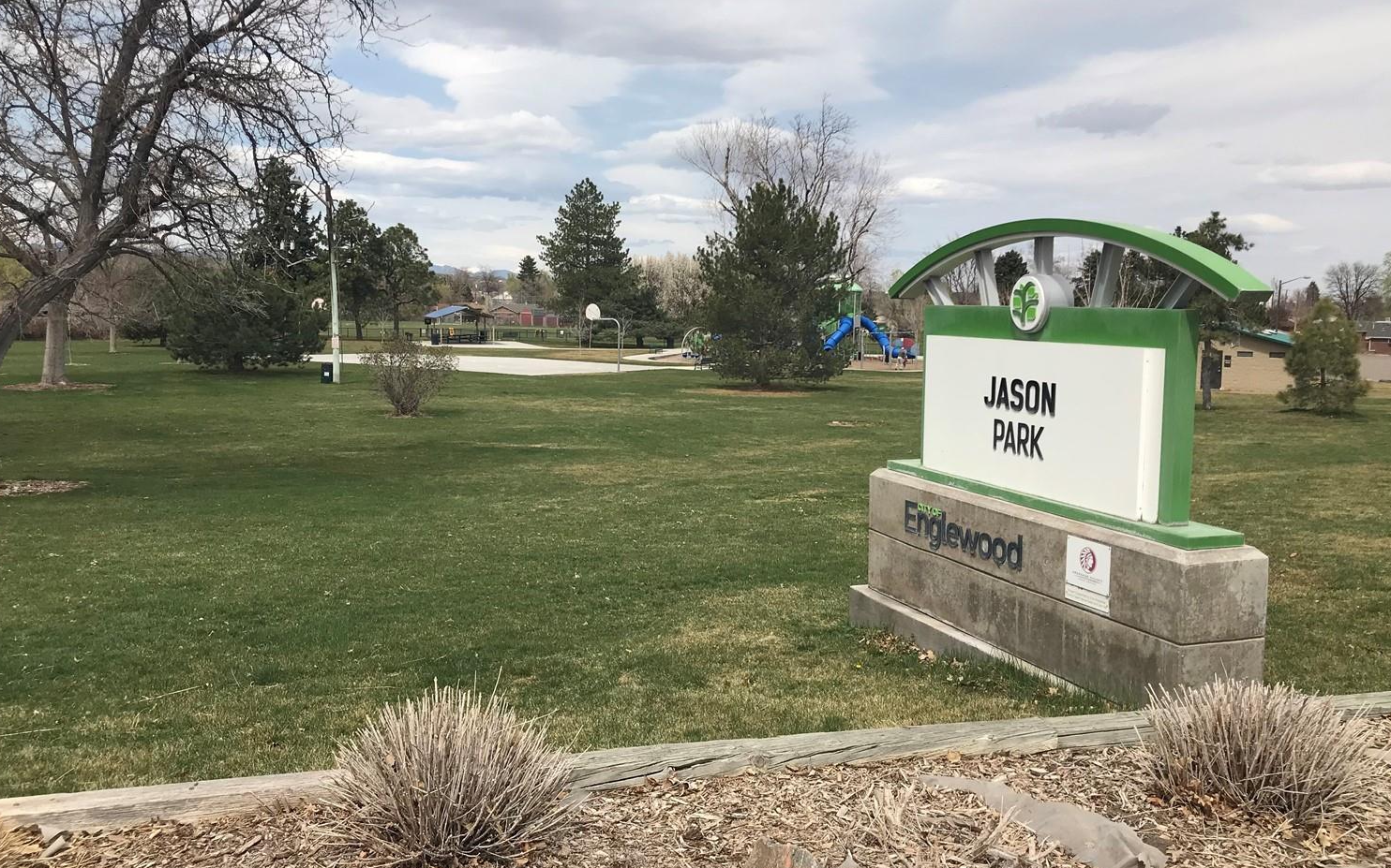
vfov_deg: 39.4
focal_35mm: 32
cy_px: 410
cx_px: 693
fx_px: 1213
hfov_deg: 59.7
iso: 20
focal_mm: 3.99
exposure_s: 1/3546
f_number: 1.8
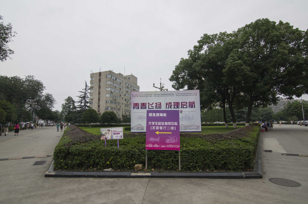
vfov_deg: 71.8
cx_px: 154
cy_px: 102
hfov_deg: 95.1
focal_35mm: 16
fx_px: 141
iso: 250
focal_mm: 11
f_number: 10
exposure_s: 1/200
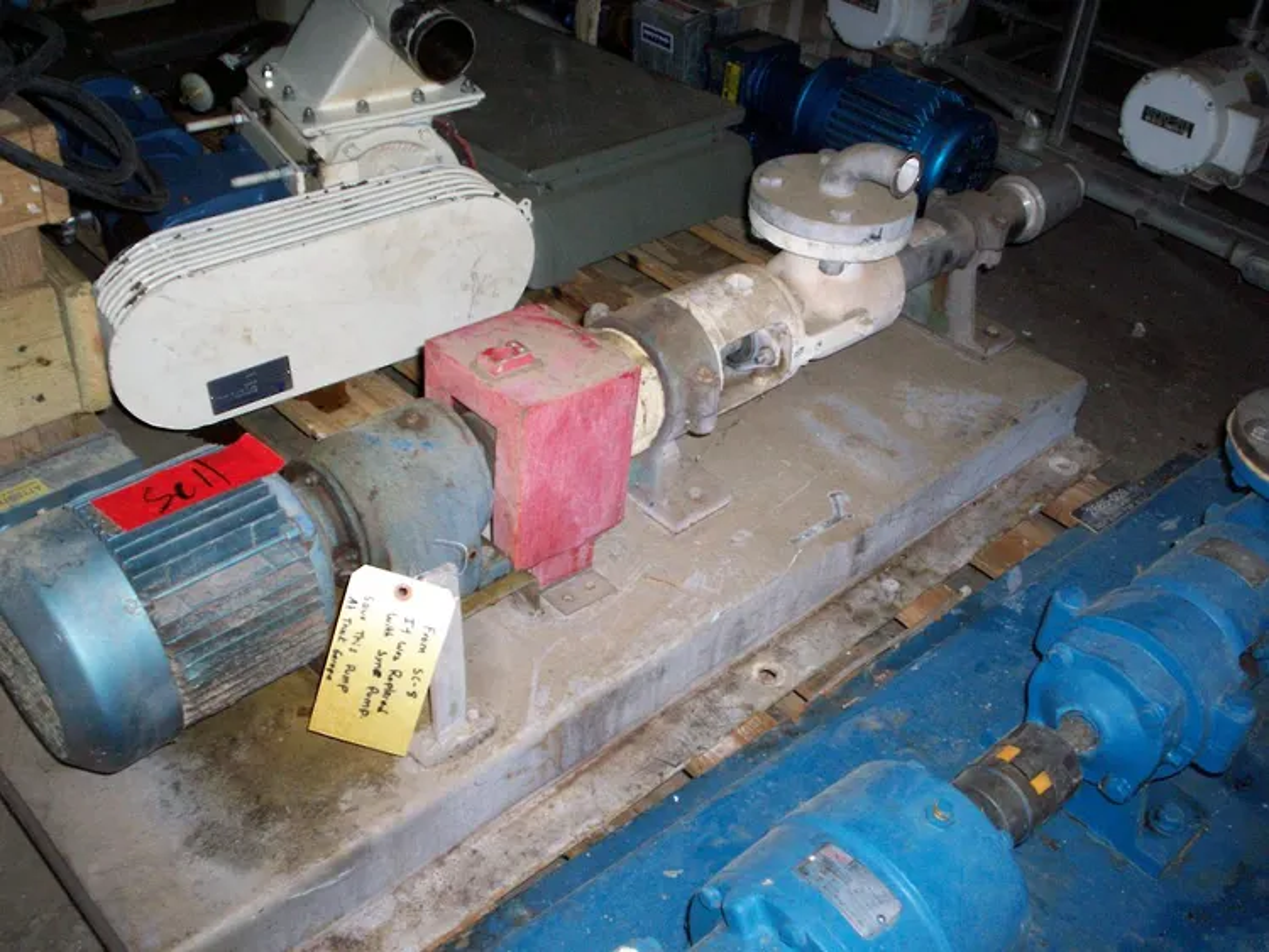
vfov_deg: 39.7
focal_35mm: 36
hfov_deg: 51.3
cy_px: 476
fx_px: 1320
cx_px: 634
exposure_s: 1/64
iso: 140
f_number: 4.5
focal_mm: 5.9
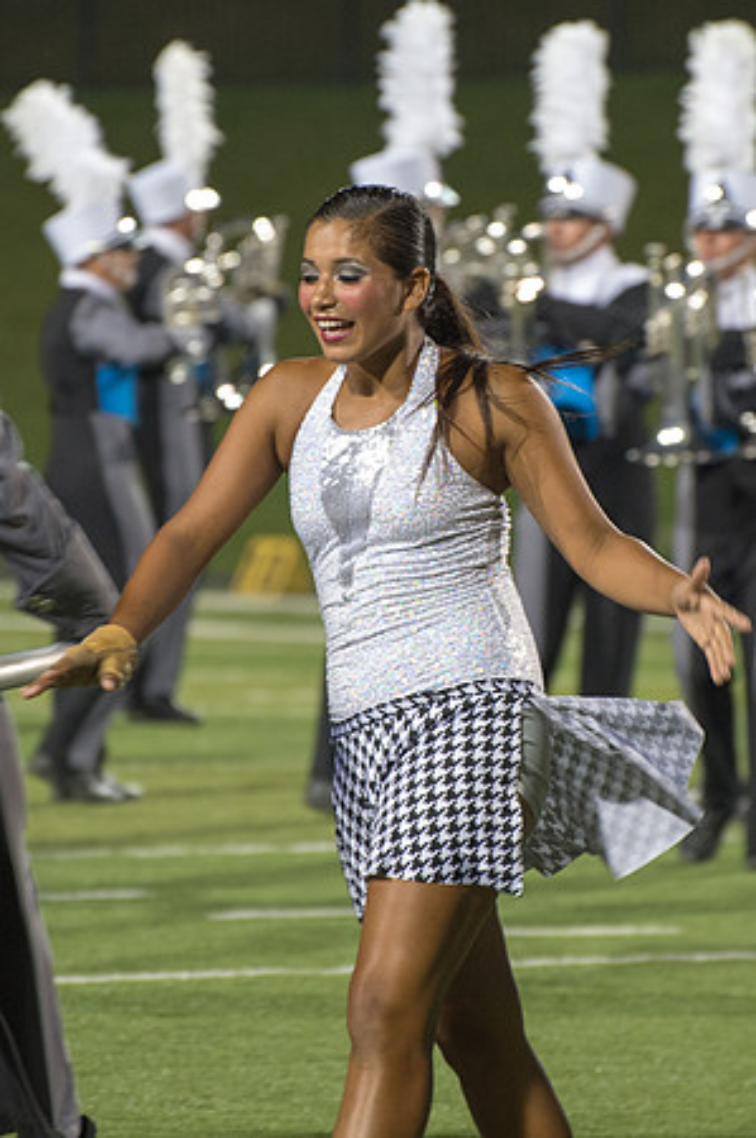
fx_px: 12743
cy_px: 420
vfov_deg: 5.1
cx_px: 431
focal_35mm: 404
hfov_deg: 3.4
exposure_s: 1/160
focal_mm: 210
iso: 2500
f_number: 5.3
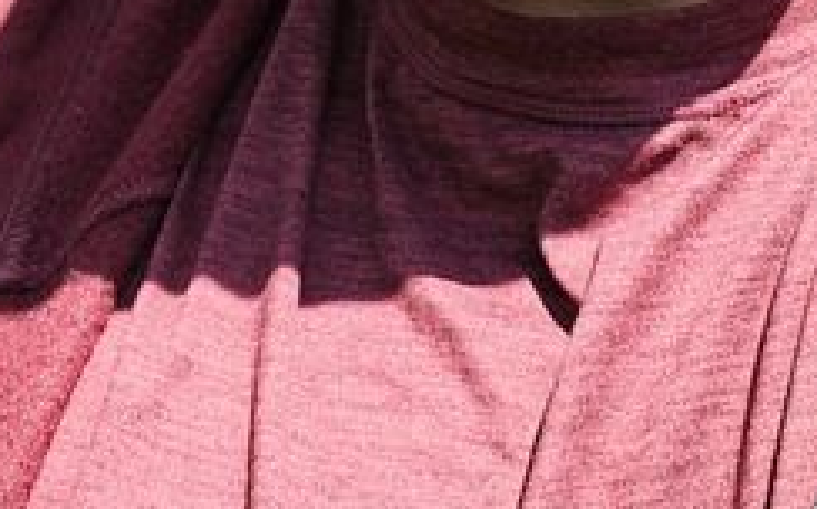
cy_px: -589
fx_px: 2847
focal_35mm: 128
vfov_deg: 9.4
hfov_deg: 16.3
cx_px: 331
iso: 10
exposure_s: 1/120
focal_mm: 6.3
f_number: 1.7
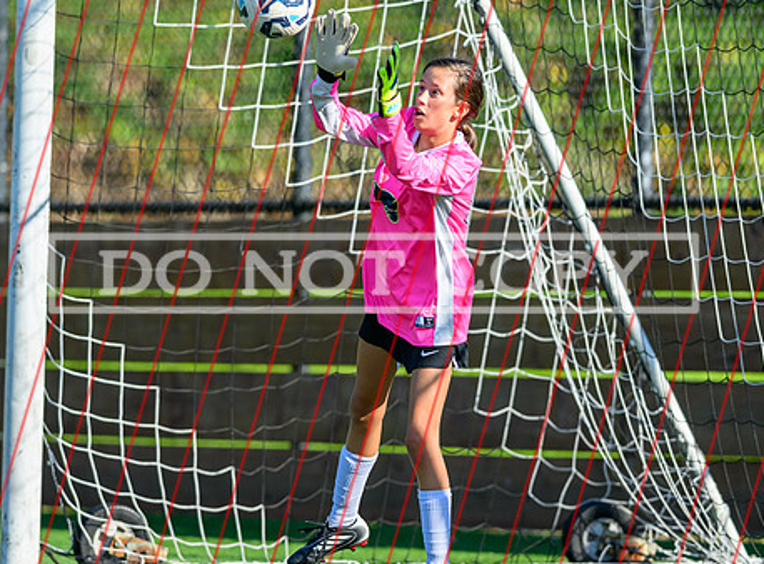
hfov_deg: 3.2
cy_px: 307
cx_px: 351
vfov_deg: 2.3
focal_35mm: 627
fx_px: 13759
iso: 250
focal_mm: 400
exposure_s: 1/1600
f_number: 4
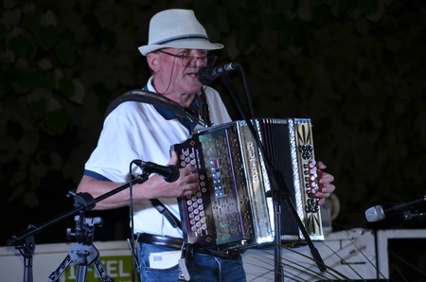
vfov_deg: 4.6
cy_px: 141
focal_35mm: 300
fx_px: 3542
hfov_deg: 6.9
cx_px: 213
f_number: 5
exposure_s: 1/125
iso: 250
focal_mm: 200
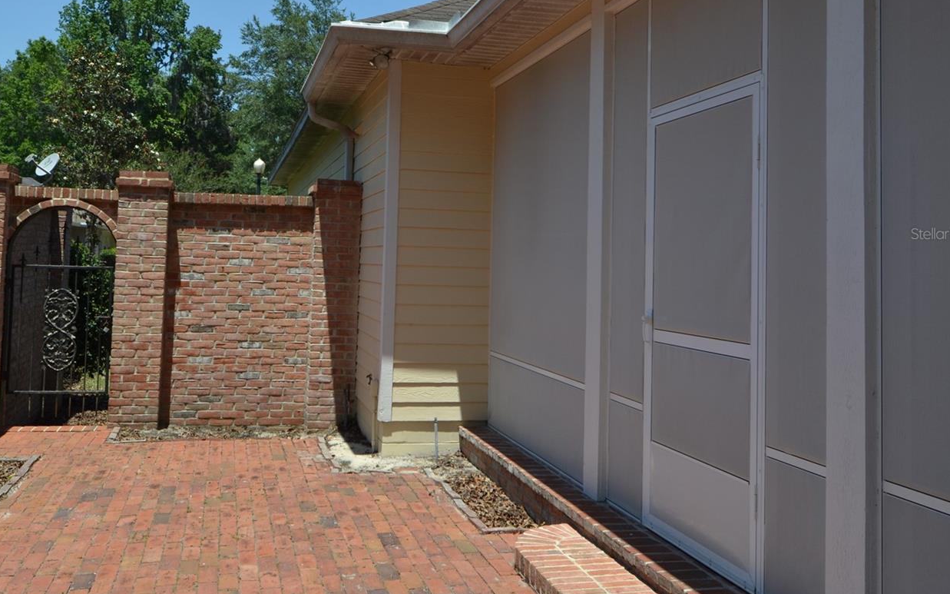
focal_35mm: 30
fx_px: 768
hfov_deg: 62.7
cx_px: 365
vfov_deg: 42.0
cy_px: 234
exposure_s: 1/200
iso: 100
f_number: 7.1
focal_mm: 15
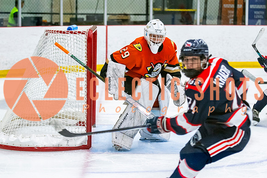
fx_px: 1045
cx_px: 144
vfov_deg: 9.7
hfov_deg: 14.6
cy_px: 103
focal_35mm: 141
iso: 2500
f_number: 3.2
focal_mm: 85
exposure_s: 1/640
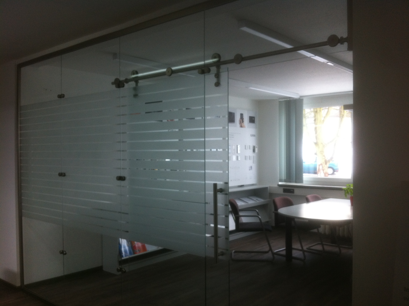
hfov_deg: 52.7
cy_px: 153
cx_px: 204
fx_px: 413
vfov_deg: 40.6
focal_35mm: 35
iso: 100
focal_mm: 3.85
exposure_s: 1/40
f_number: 2.8
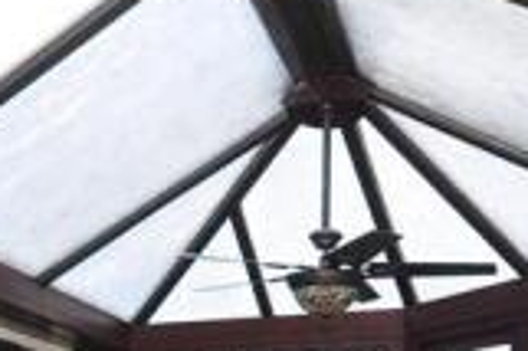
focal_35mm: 61
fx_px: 894
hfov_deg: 32.1
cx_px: 115
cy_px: 403
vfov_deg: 20.9
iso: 200
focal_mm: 10
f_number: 4
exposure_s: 1/200
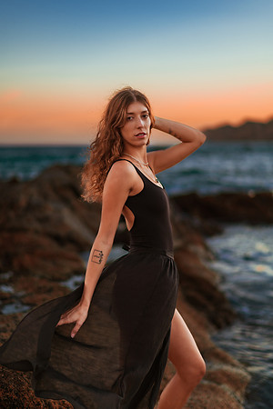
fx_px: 660
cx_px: 136
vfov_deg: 34.5
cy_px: 204
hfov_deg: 23.4
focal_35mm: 58
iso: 100
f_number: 1.4
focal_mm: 58
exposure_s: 1/320
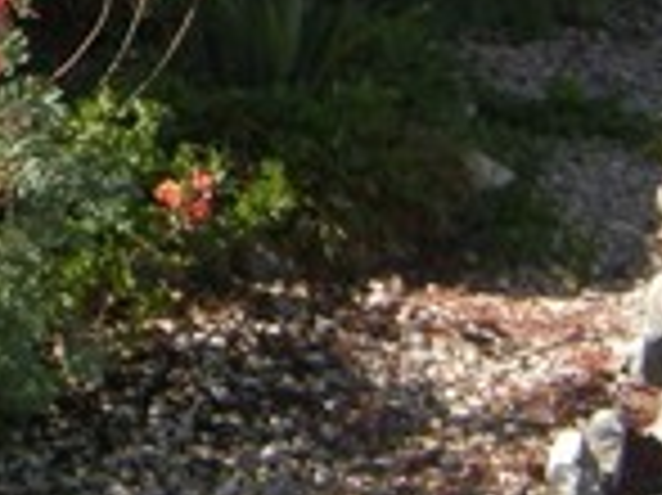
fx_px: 2331
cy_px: -261
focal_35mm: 122
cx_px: -297
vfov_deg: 11.6
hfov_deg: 15.1
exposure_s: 1/569
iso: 64
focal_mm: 4.7
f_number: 2.8
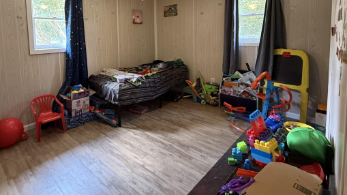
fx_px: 184
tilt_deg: -3.7
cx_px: 150
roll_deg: +1.4
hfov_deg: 86.2
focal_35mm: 20
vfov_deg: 53.3
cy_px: 48
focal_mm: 2.22
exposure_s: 1/60
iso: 640
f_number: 2.2
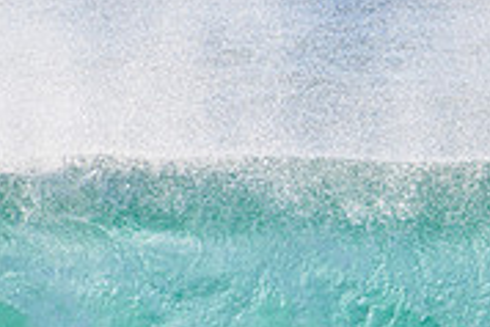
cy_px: 416
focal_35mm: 1998
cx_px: 858
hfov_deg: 1.0
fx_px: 27216
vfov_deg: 0.7
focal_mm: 500
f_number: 5.6
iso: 160
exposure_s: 1/2000
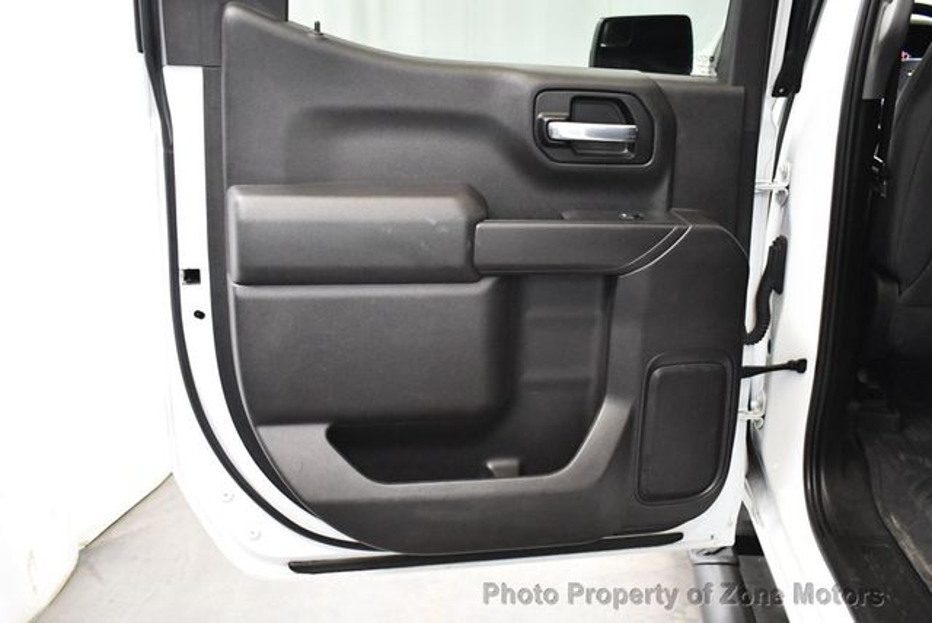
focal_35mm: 36
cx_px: 466
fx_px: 933
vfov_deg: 36.9
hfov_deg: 53.1
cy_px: 312
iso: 3200
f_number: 3.5
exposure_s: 1/80
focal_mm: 18
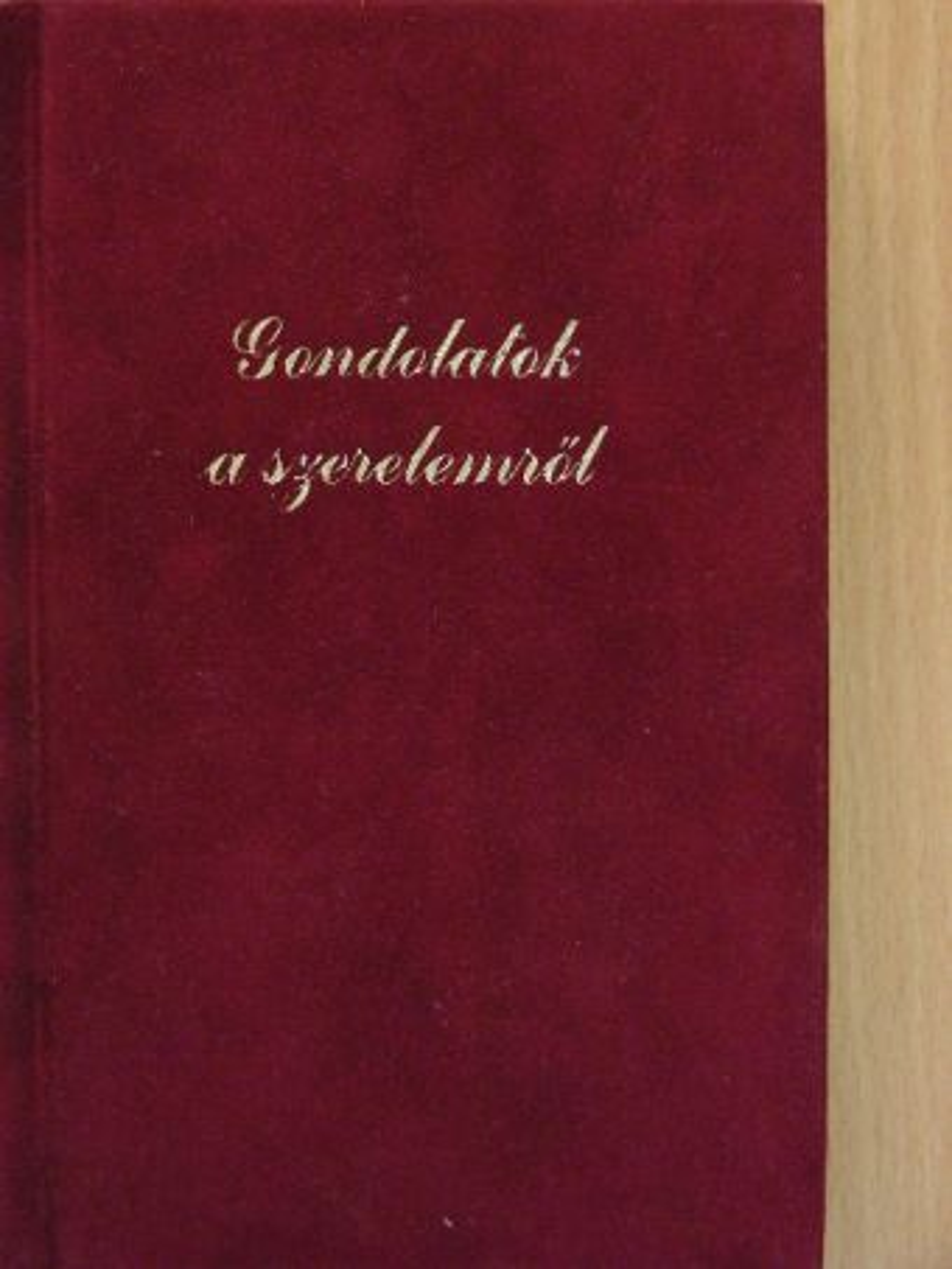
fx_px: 2895
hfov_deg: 18.7
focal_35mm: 79
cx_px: 476
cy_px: 634
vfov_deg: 24.7
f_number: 3.5
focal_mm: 13.2
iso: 200
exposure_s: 1/17.5
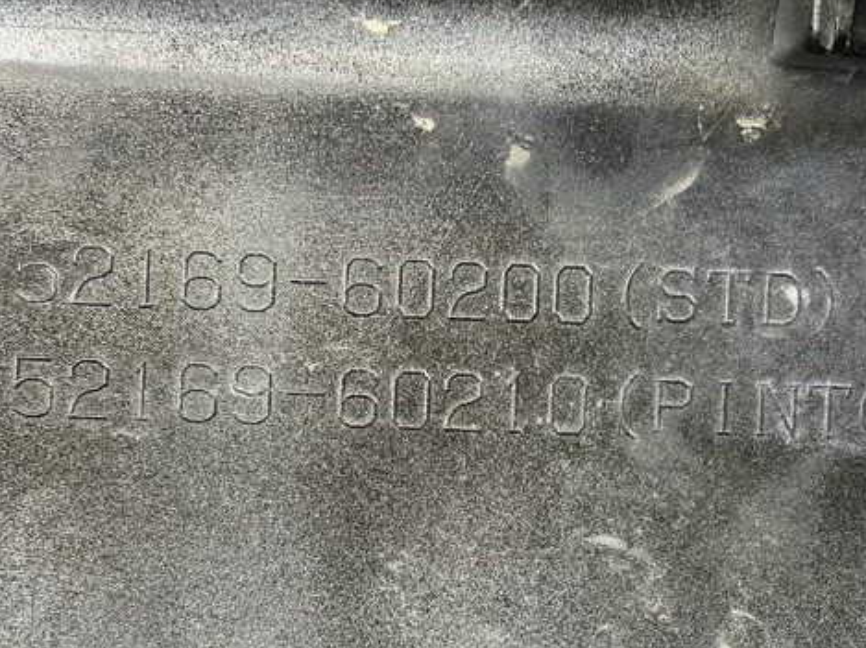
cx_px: 441
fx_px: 1775
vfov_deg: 20.7
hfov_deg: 27.4
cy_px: 398
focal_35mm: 71
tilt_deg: -58.8
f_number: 1.6
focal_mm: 5.96
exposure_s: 1/35
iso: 250
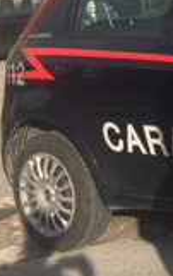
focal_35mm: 122
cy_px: -10
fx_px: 918
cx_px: 411
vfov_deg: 16.7
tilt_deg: -2.8
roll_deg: -0.5
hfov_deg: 9.6
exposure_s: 1/1261
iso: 25
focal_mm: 4.15
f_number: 2.2
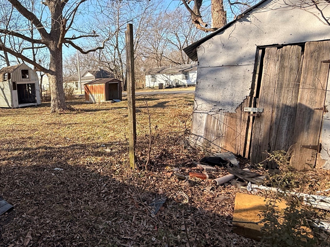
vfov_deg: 61.0
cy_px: 114
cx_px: 78
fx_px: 210
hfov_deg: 70.6
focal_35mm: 22
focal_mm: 2.22
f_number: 2.2
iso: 50
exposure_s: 1/613
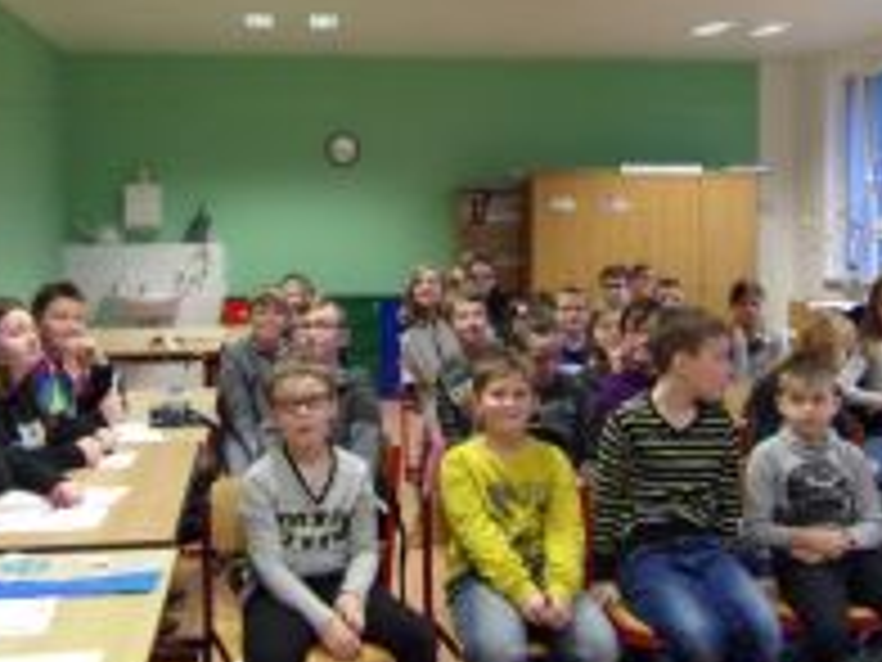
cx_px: 468
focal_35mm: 51
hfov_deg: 37.5
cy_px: 257
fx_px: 1299
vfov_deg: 28.5
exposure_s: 1/34
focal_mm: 4.5
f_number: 3.5
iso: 192
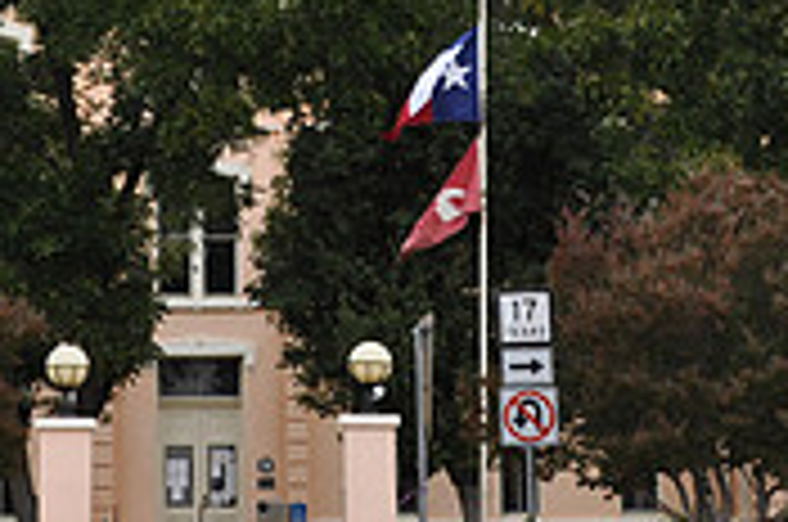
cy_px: 101
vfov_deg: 11.4
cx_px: 171
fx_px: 2600
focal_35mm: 119
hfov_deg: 17.1
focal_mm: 24
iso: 200
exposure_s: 1/50
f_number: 7.1
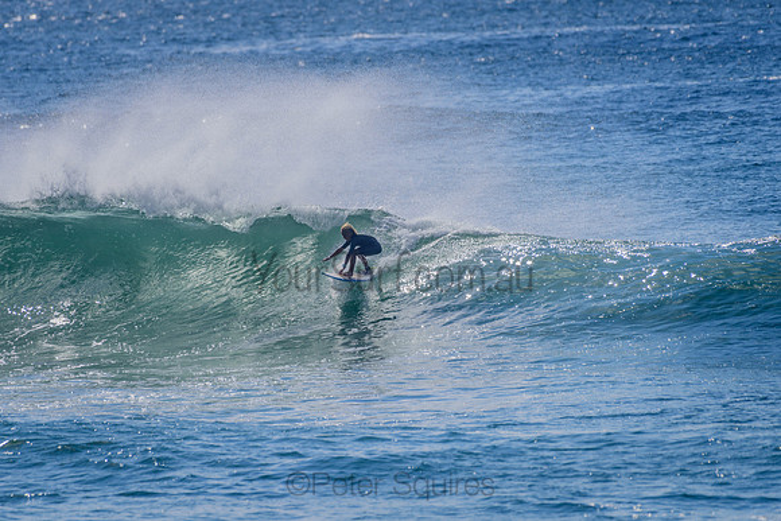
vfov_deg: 2.2
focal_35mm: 612
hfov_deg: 3.4
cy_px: 271
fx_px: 13288
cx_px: 347
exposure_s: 1/2000
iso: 140
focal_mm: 500
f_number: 5.6
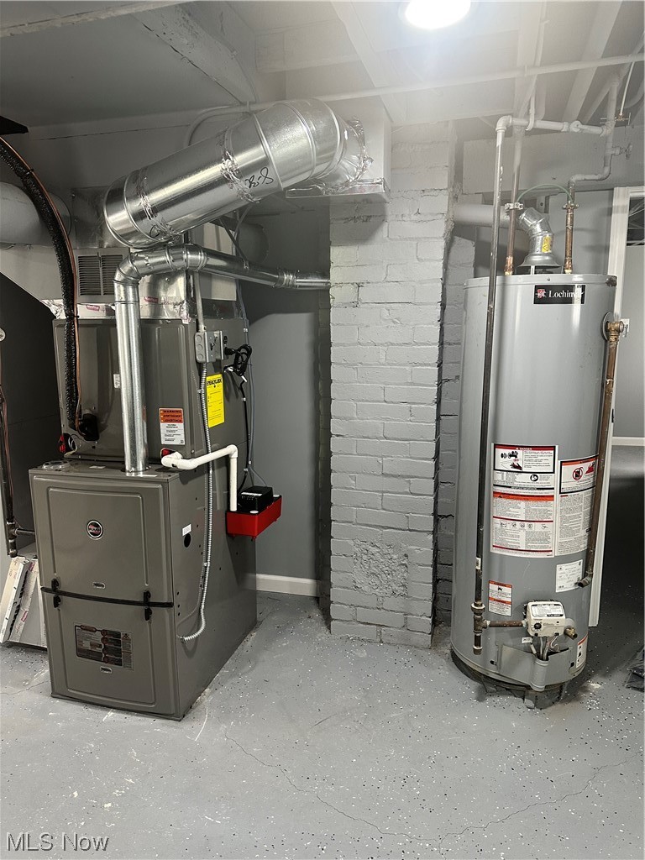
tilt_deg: -9.0
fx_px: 596
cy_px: 430
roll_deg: -0.3
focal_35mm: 24
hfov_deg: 56.8
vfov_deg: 71.6
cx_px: 322
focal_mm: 6.86
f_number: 1.78
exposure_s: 1/60
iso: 250
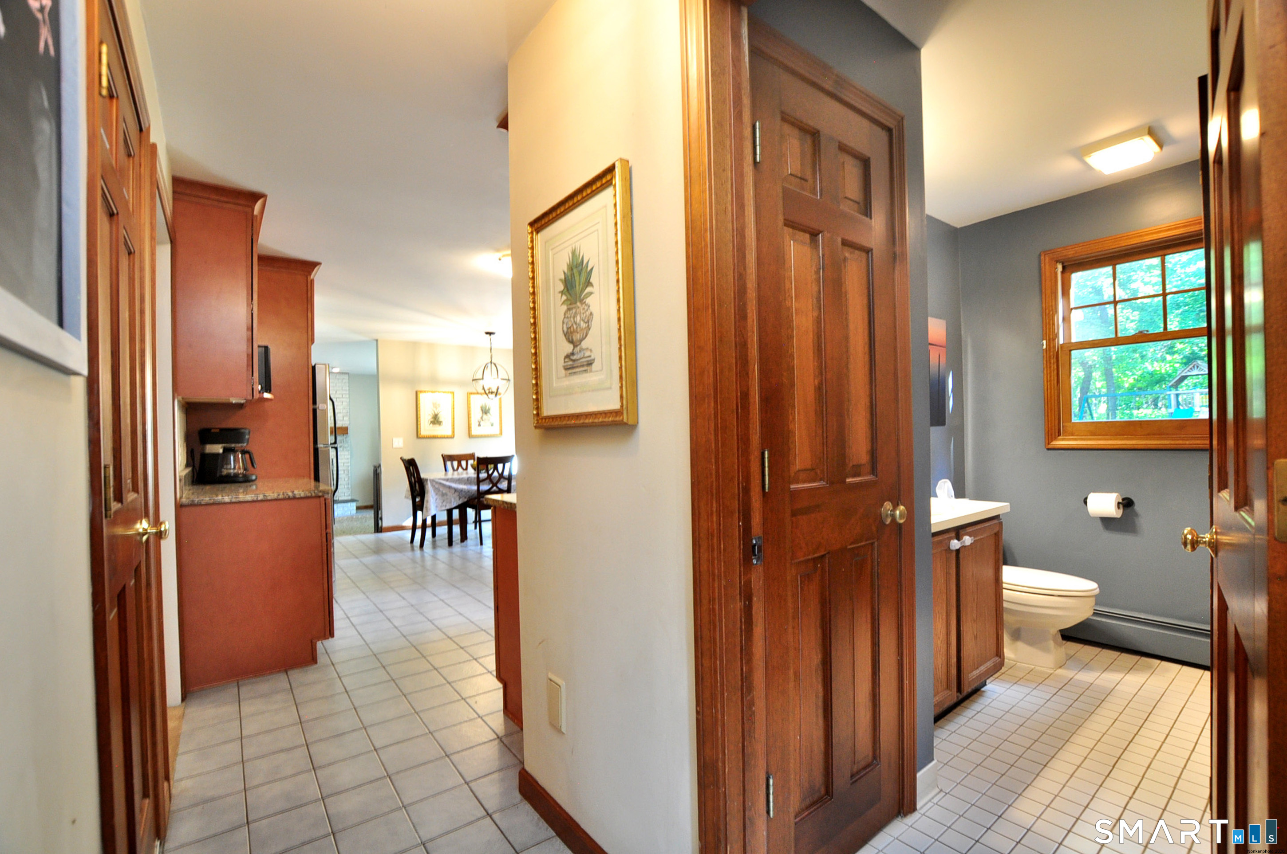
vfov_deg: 77.2
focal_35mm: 15
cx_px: 644
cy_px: 427
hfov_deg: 100.5
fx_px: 536
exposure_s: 1/10
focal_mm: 10
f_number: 5
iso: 500
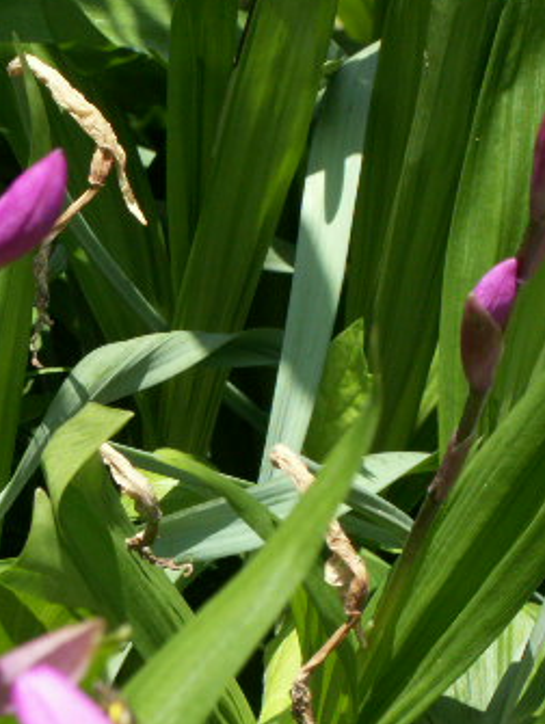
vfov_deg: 11.9
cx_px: -2
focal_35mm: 166
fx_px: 3478
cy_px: 504
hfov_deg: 8.9
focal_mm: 14.53
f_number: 5.6
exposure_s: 1/125
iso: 50
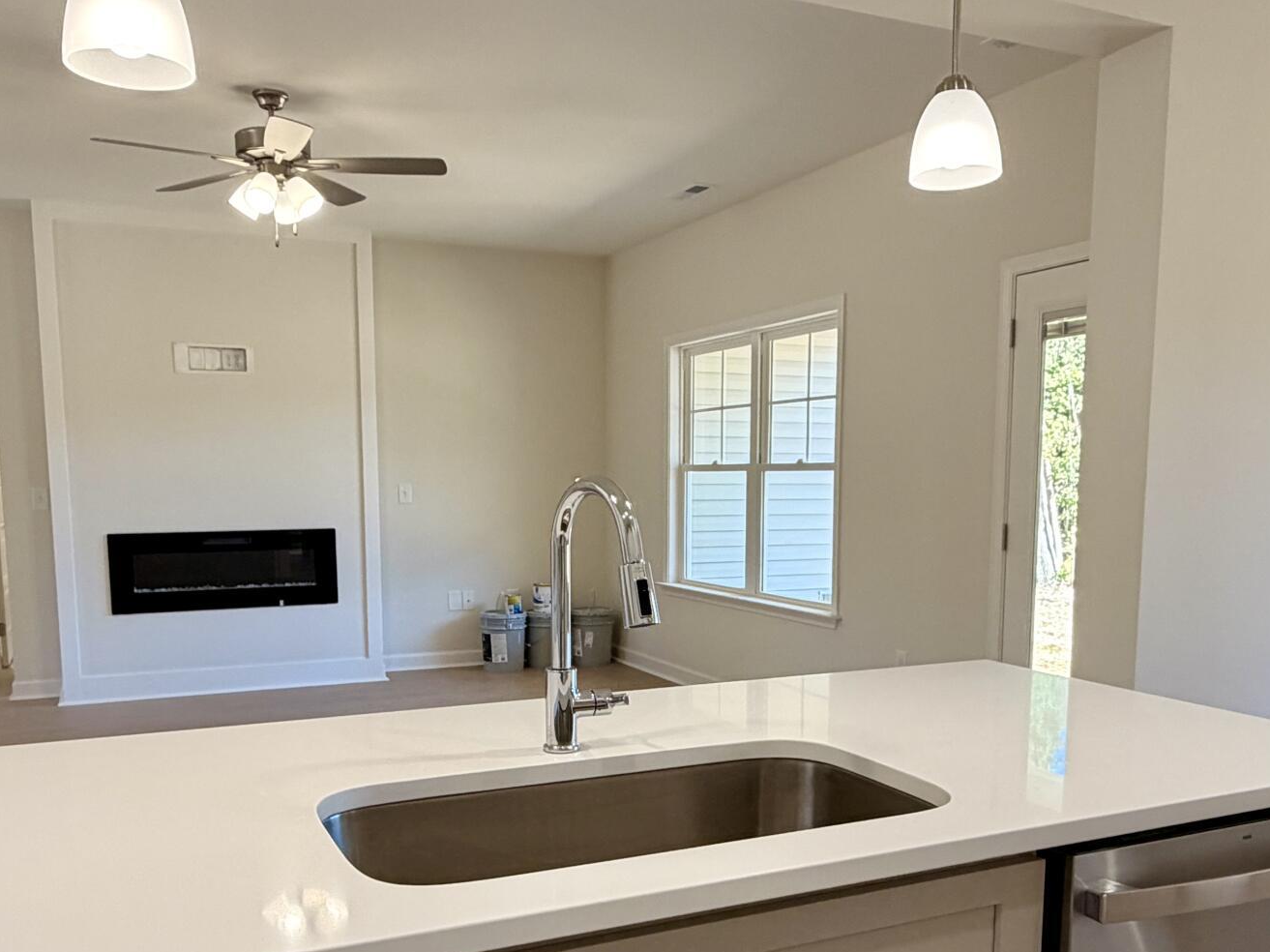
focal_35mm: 32
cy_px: 623
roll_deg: -0.6
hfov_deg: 56.8
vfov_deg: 43.6
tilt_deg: -7.1
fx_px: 1174
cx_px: 643
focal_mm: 2.22
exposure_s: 1/120
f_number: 2.2
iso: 125
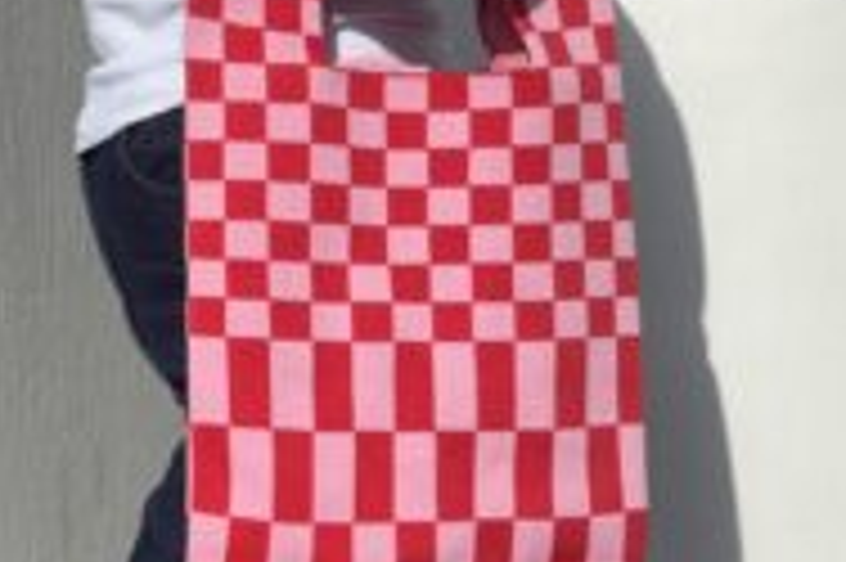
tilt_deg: -8.3
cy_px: 180
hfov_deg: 17.8
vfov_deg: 11.9
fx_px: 2700
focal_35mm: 115
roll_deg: +0.6
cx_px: 378
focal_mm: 5.96
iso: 40
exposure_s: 1/7692
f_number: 1.6
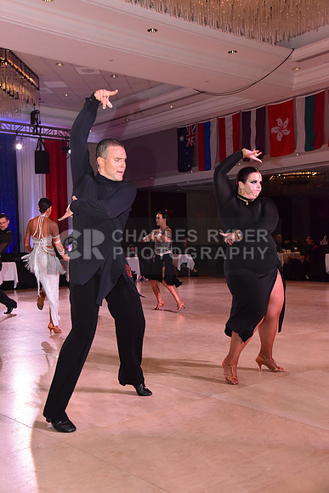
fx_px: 603
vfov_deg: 44.5
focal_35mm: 44
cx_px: 164
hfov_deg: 30.5
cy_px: 246
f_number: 7.1
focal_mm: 44
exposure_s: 1/320
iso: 2500
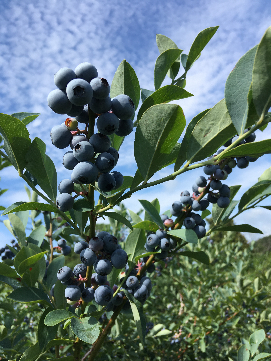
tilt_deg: +15.5
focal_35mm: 29
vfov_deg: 61.7
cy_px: 180
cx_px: 136
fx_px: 303
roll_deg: +8.8
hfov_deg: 48.2
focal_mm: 4.15
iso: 25
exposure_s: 1/1261
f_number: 2.2
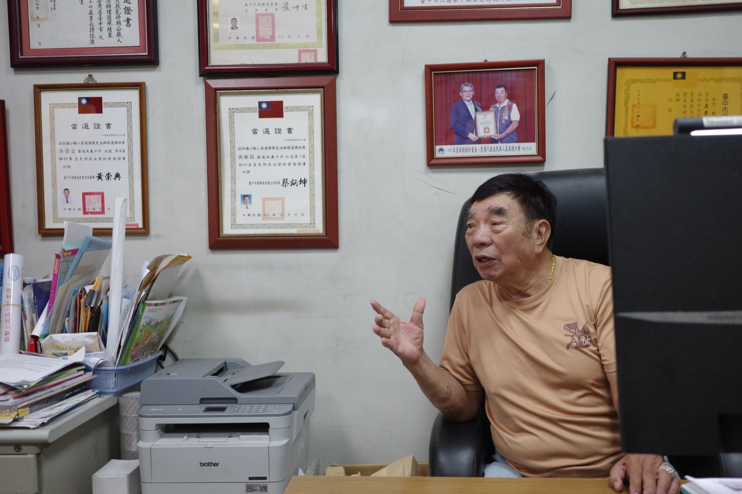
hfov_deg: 48.5
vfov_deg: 33.4
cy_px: 247
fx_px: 824
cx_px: 371
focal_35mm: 40
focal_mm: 26
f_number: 2.8
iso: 320
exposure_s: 1/50
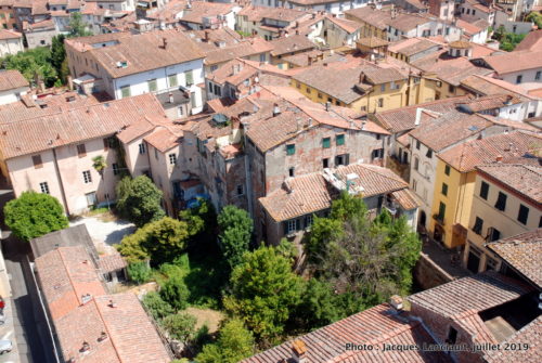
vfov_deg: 37.0
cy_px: 182
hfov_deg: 53.1
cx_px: 271
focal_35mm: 36
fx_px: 543
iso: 100
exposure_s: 1/30
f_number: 16
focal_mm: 24
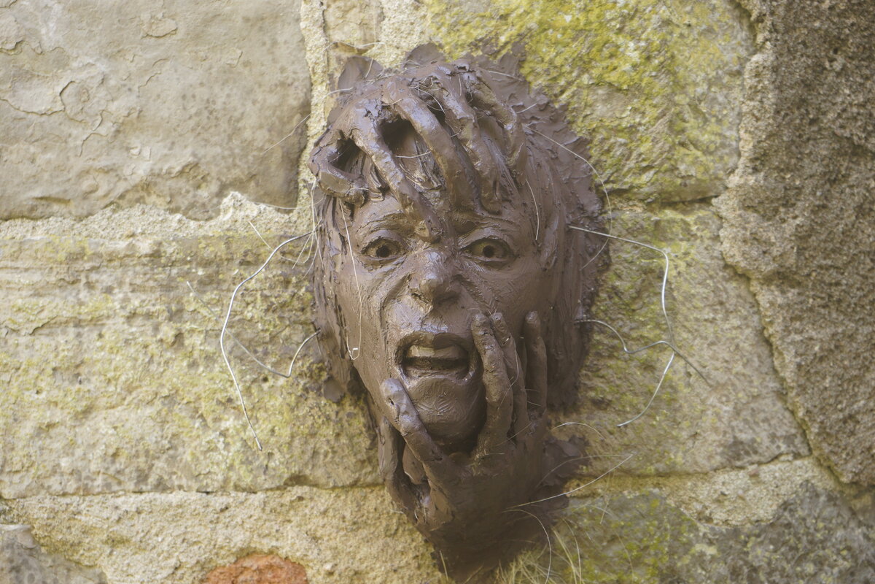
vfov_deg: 19.5
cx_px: 438
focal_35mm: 70
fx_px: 1701
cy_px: 292
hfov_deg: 28.8
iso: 800
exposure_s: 1/125
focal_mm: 70
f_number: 5.6
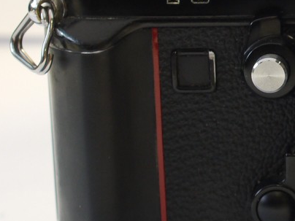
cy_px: 41
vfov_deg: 8.3
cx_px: 422
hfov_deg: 10.8
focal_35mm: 178
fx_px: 1517
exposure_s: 1/20
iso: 400
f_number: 5.6
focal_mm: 30
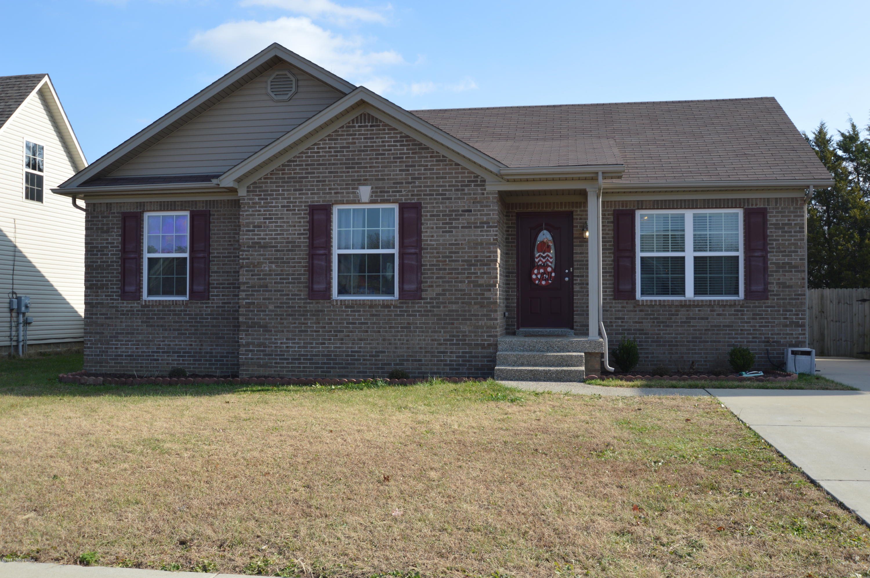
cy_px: 289
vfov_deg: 36.8
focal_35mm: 36
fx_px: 869
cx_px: 435
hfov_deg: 53.2
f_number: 6.3
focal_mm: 24
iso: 100
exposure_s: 1/160
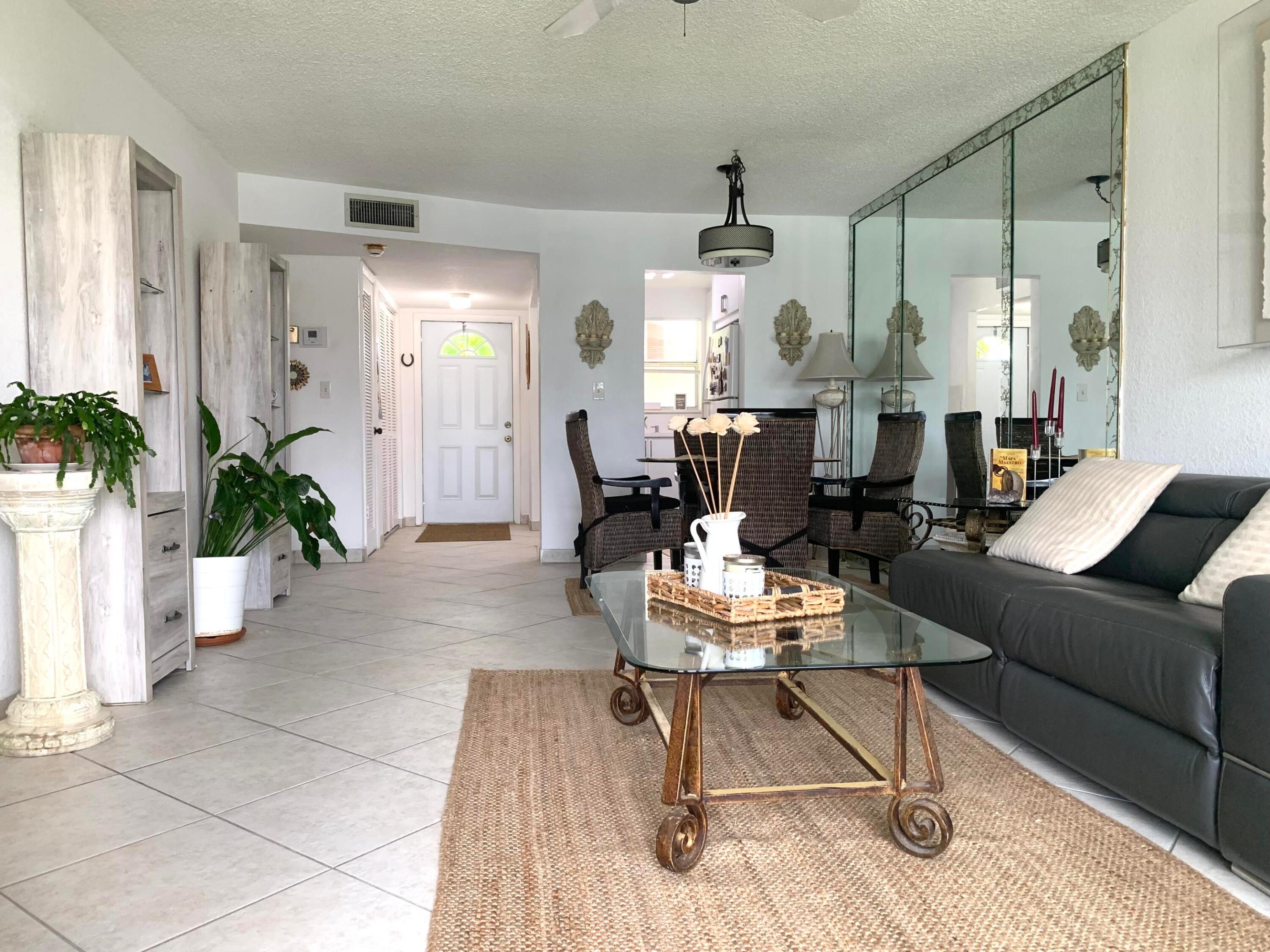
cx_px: 635
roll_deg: +0.0
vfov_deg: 53.1
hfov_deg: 67.3
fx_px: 954
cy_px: 476
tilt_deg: -3.1
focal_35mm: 26
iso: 100
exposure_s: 1/78
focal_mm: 4.25
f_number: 1.8
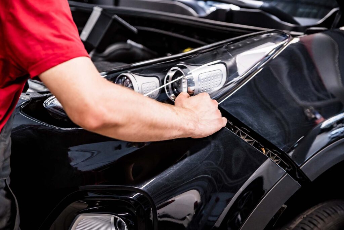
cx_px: 172
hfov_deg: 28.8
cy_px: 115
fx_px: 669
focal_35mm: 70
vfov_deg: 19.5
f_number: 2.8
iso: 800
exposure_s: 1/500
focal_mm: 70
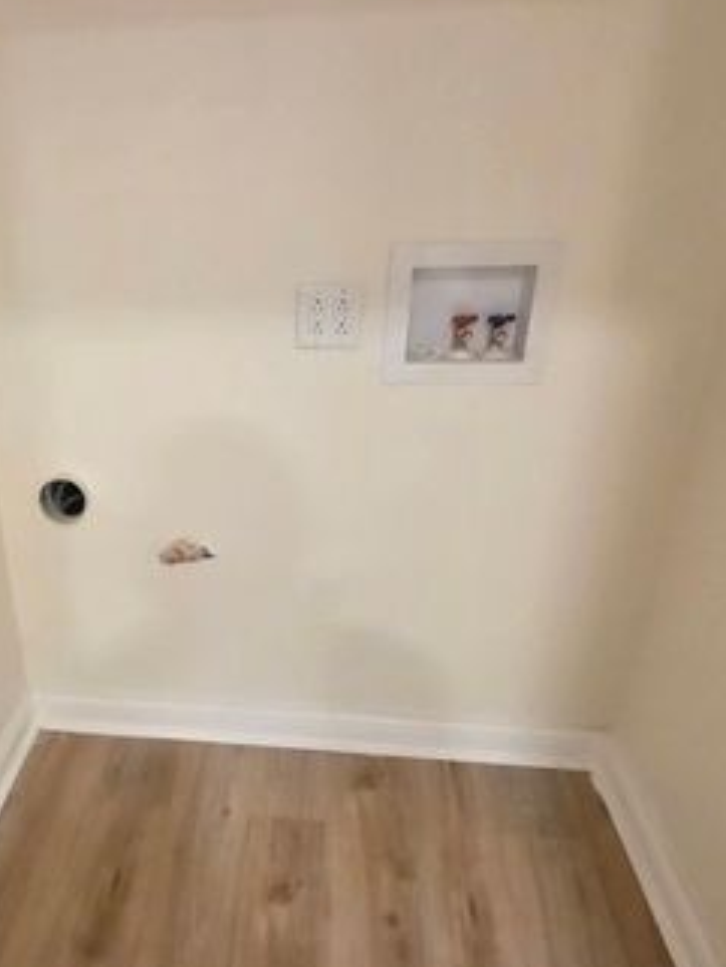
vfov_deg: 65.2
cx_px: 202
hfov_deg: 49.8
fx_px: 755
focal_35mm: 27
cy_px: 523
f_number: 1.9
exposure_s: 1/60
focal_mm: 2.2
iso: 400
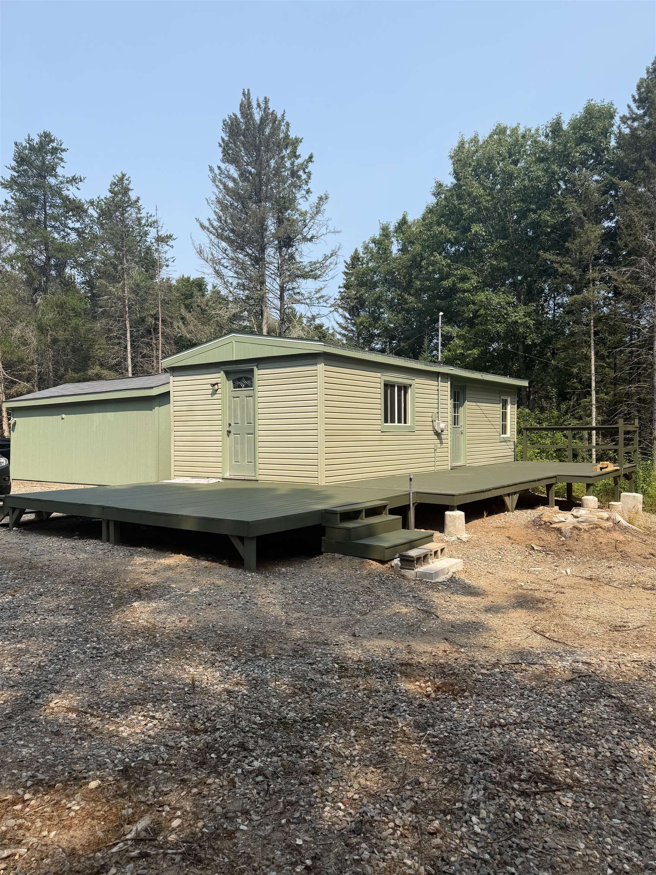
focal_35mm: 24
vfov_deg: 71.6
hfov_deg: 56.8
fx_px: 606
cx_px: 328
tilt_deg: -0.7
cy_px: 438
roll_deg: +0.7
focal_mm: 6.76
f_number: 1.78
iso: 80
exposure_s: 1/3145
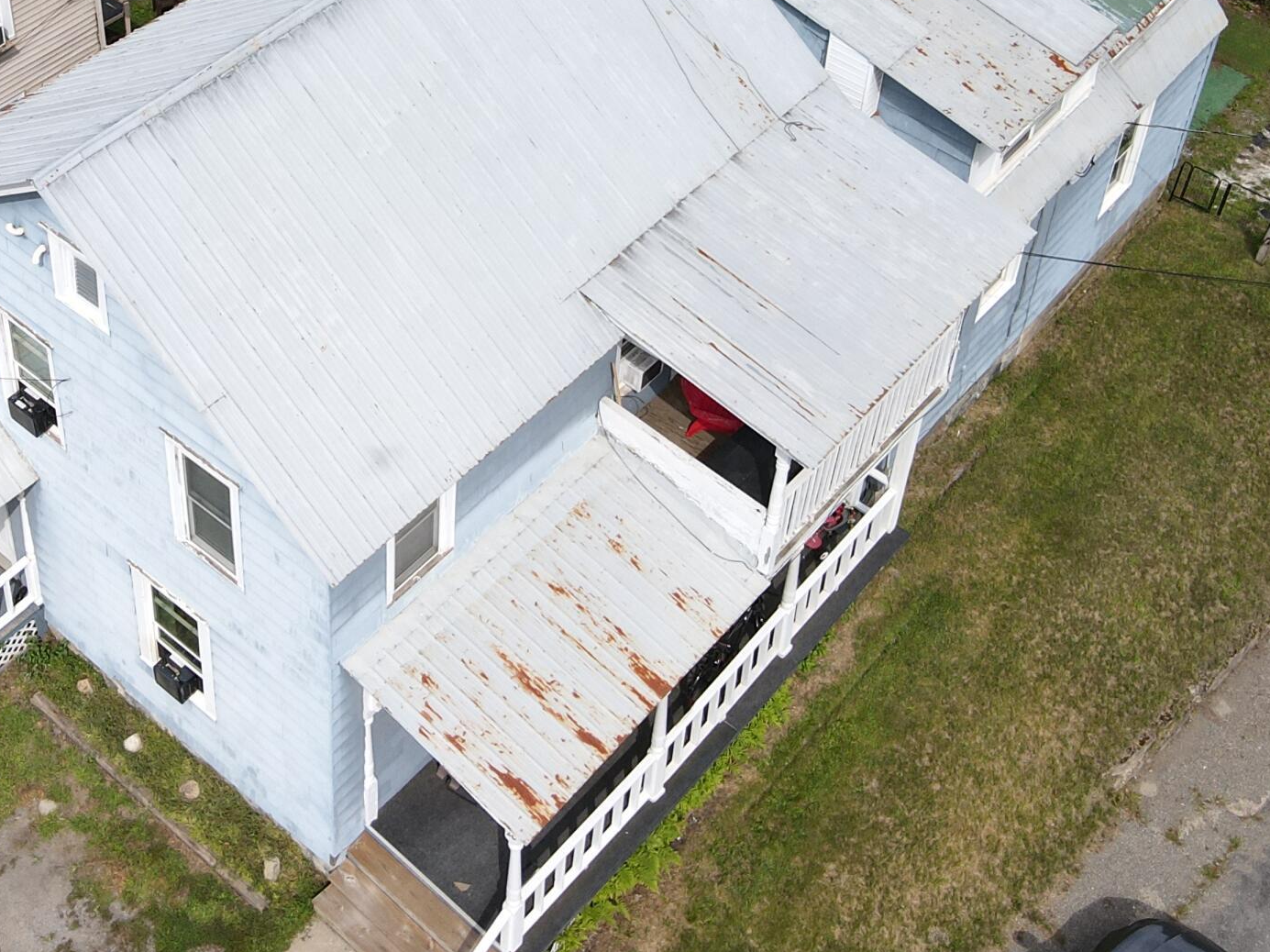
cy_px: 94
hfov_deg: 36.2
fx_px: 1907
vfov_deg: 27.0
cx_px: 353
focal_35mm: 52
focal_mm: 4.5
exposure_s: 1/15
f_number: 2.8
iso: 130
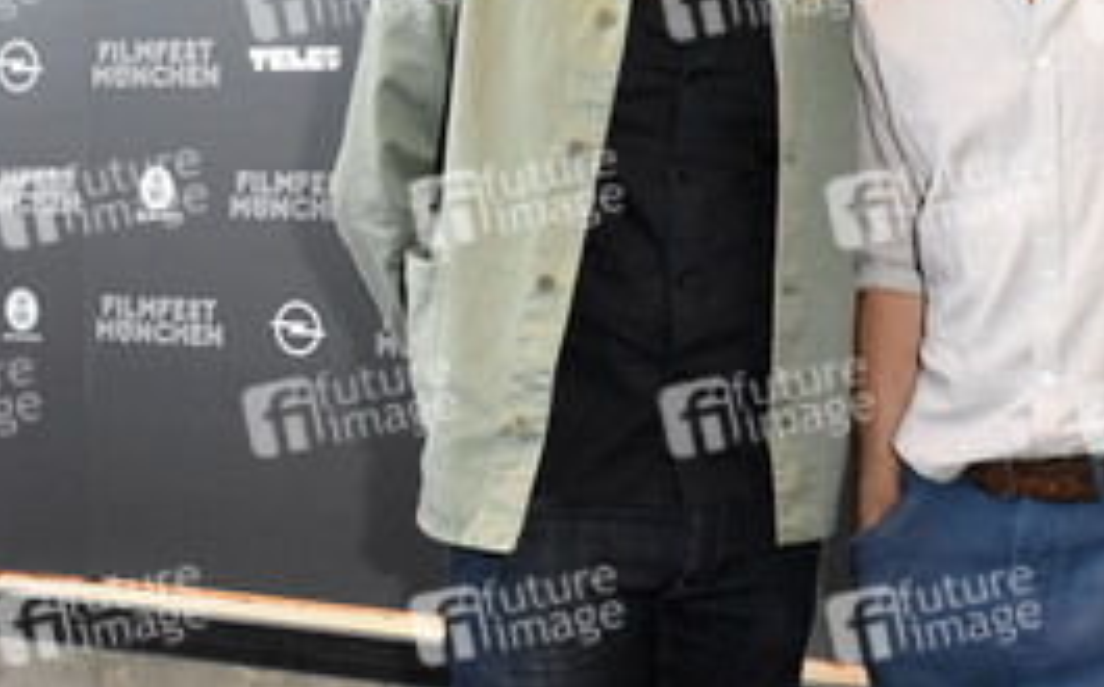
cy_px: 96
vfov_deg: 21.2
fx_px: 1799
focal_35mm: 60
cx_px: 823
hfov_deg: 33.5
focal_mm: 23
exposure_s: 1/60
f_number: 6.3
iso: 3200
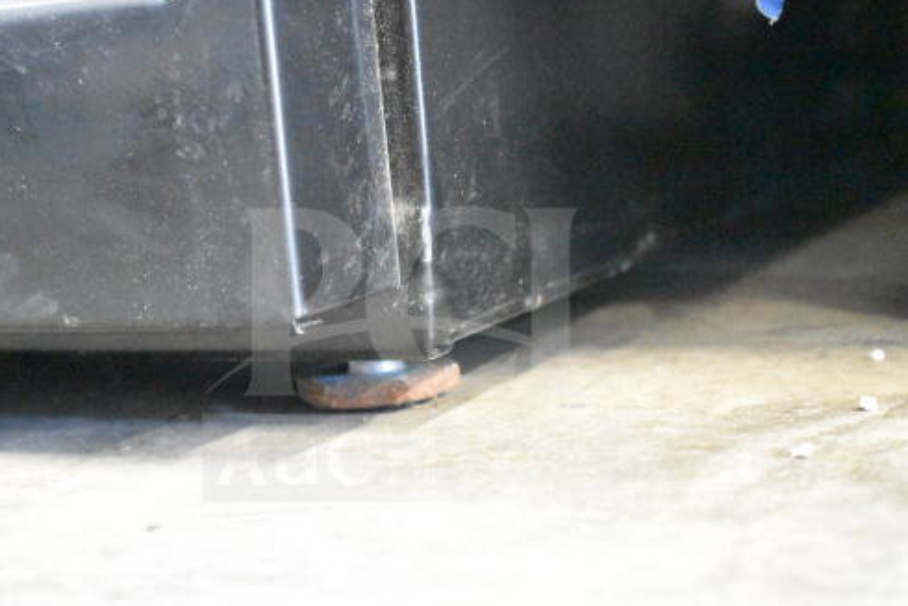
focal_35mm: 71
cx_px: 410
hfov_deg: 28.4
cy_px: 355
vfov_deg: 19.2
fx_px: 1791
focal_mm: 38
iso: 25600
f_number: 4.8
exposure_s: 1/20
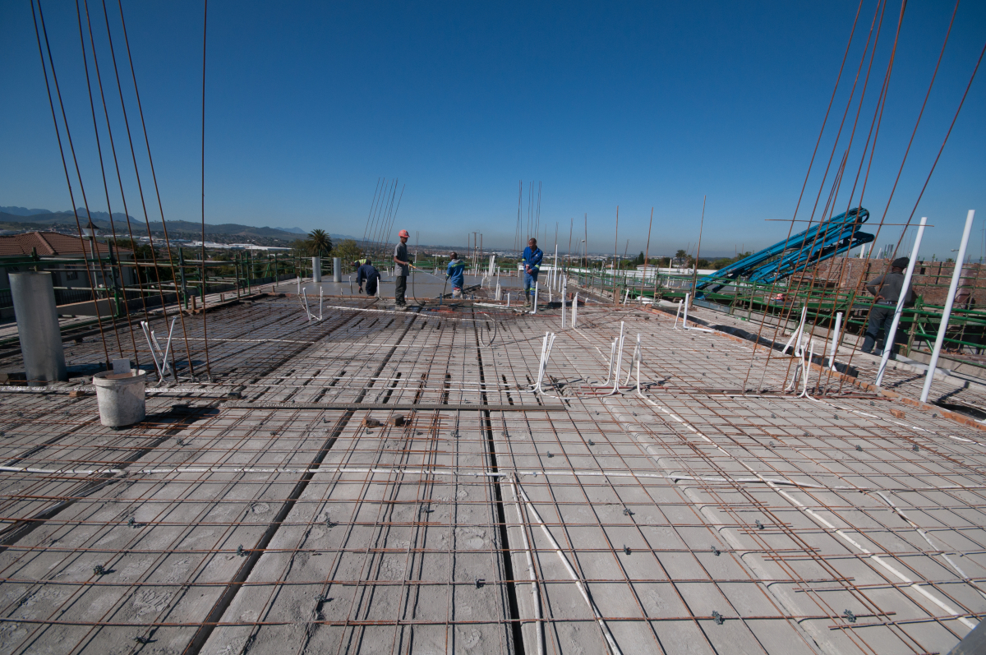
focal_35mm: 15
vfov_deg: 77.2
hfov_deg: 100.5
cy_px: 328
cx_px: 493
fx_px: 410
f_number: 10
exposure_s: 1/800
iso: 200
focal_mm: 10
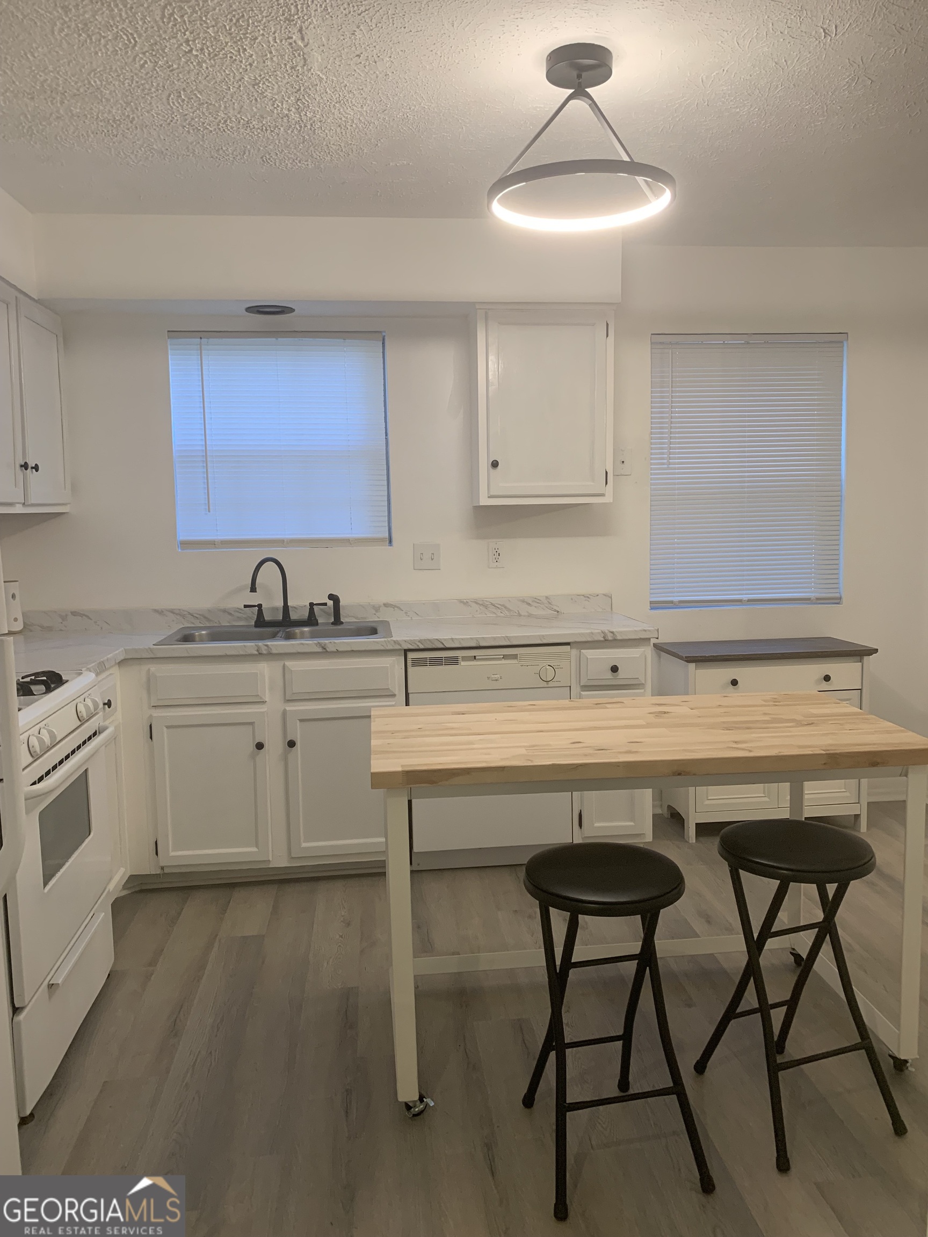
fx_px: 929
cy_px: 618
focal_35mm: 26
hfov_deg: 53.1
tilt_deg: -6.8
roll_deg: +1.7
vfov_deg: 67.3
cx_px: 464
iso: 80
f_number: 1.8
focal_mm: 4.25
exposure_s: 1/60
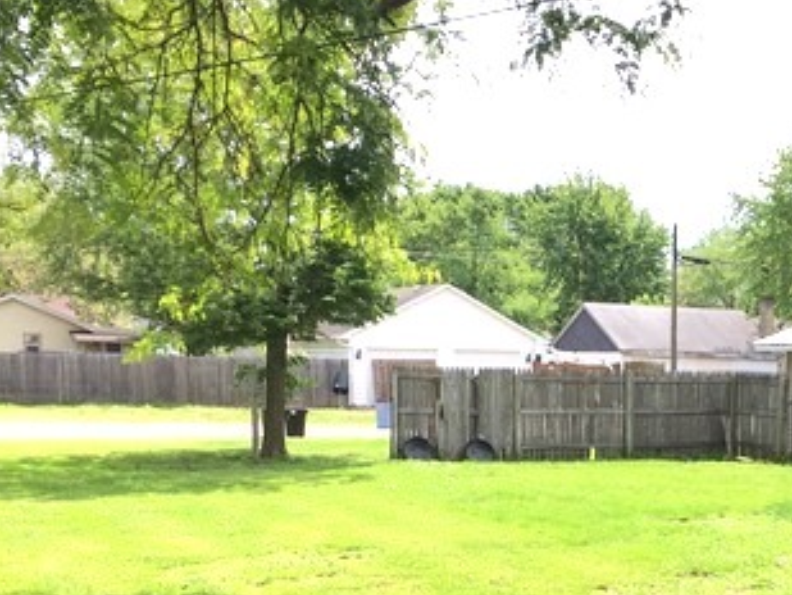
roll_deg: -1.3
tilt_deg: -5.8
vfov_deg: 23.8
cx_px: 684
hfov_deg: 31.0
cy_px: 531
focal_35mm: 60
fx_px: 1373
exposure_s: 1/769
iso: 25
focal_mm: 4.15
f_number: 2.2
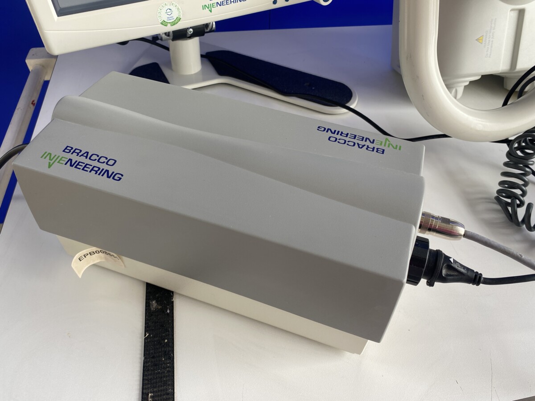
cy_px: 200
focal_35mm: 26
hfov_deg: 67.3
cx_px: 268
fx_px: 402
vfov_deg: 53.1
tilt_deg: -47.8
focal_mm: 4.25
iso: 40
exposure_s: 1/122
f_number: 1.8
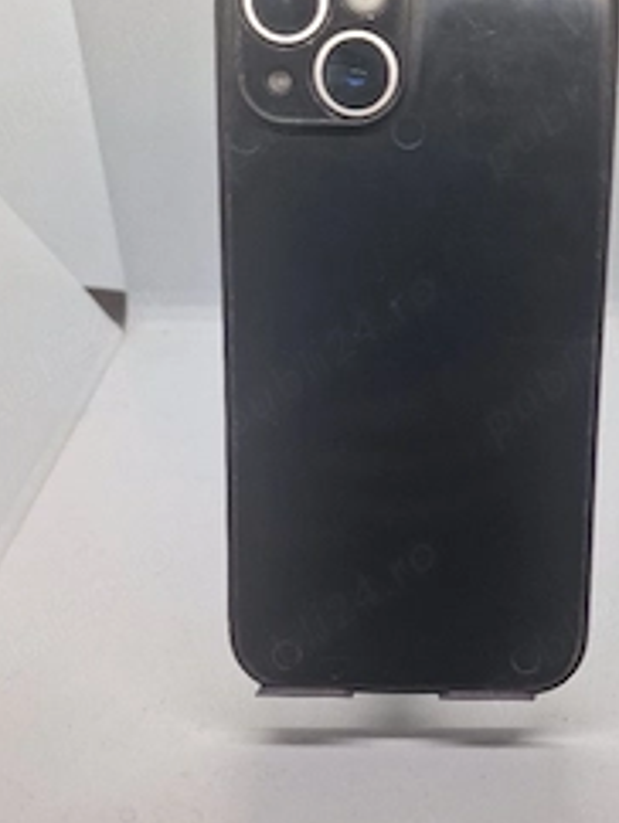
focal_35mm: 38
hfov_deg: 37.5
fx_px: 904
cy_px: 398
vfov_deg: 48.9
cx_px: 395
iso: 50
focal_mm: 6.4
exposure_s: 1/182
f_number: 1.8
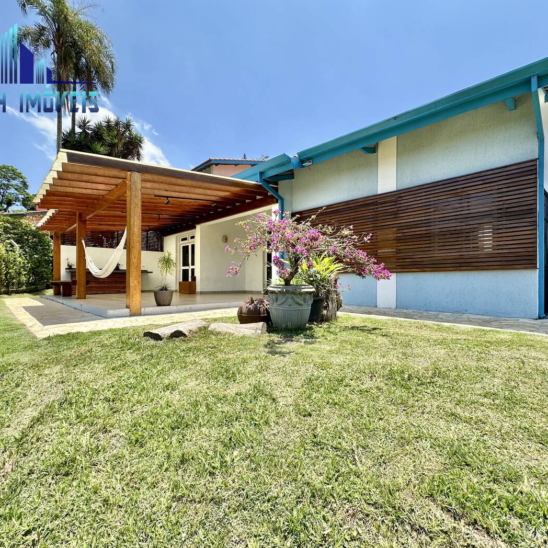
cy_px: 281
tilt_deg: +0.4
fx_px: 304
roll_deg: -0.2
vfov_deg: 83.9
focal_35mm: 17
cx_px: 288
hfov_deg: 83.9
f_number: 2.2
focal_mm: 2.22
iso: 40
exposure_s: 1/1052
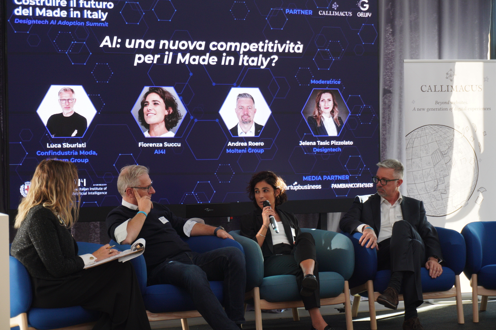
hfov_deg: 28.6
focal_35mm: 70
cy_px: 165
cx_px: 248
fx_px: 971
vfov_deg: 19.3
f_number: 5.6
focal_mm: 47
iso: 500
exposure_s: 1/60
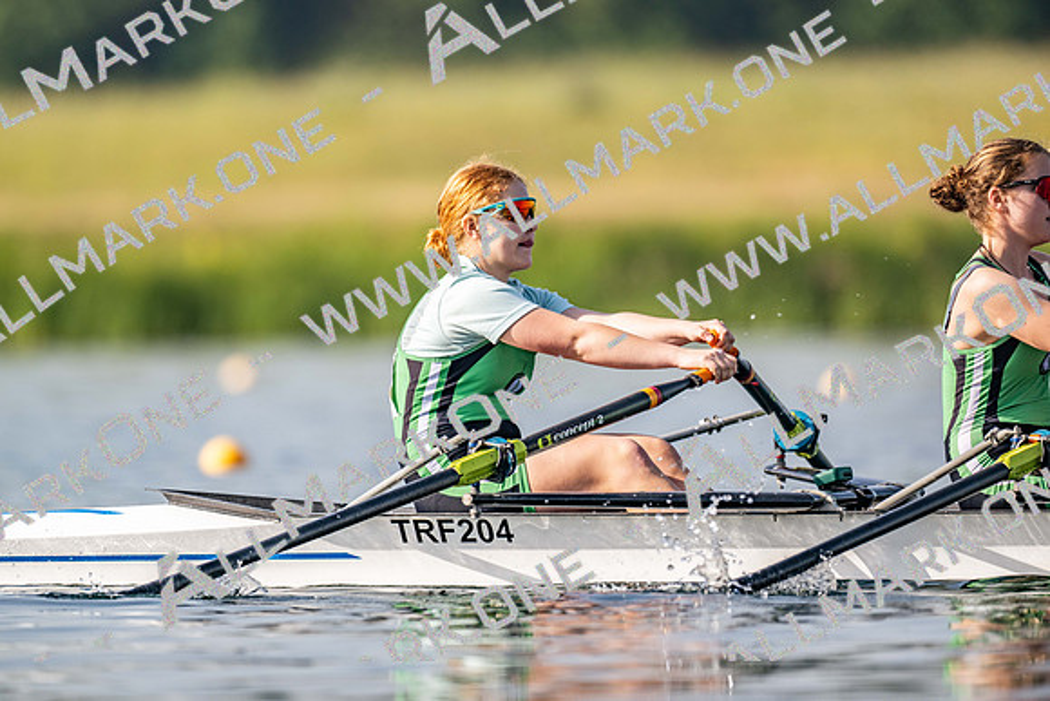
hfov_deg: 3.4
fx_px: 17503
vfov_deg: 2.3
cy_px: 350
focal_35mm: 600
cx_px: 525
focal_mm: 600
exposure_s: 1/2500
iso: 220
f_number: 5
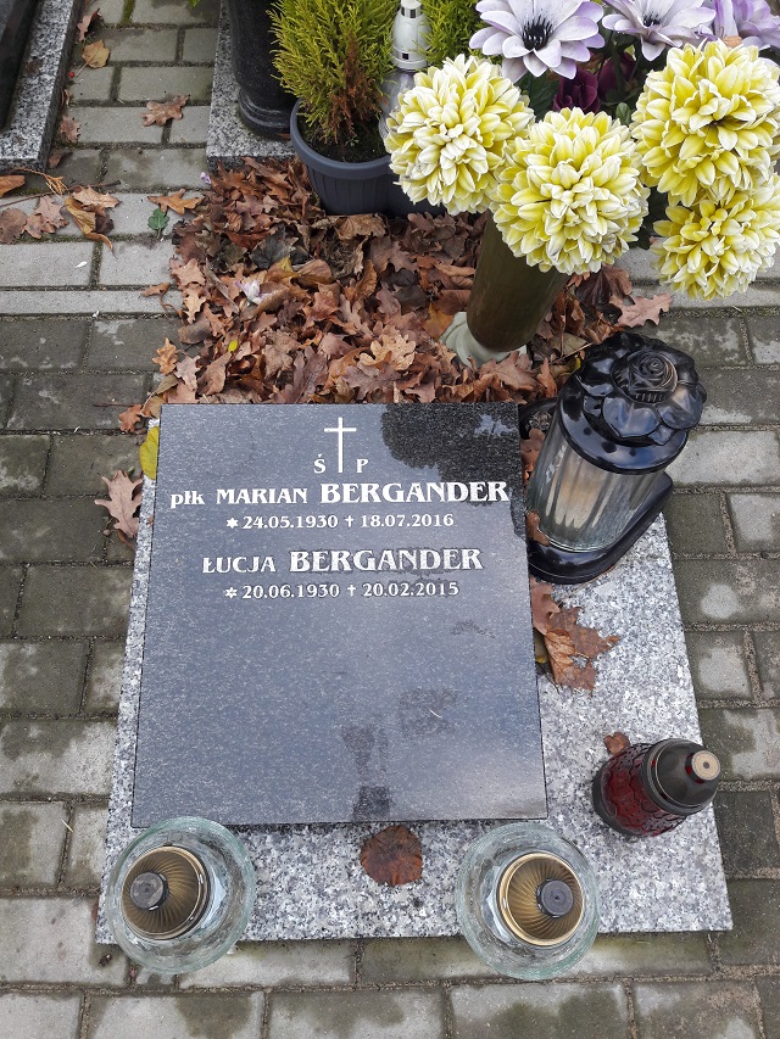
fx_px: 841
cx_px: 390
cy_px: 520
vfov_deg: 63.4
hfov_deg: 49.8
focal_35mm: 28
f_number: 1.9
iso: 40
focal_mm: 3.7
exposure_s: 1/100
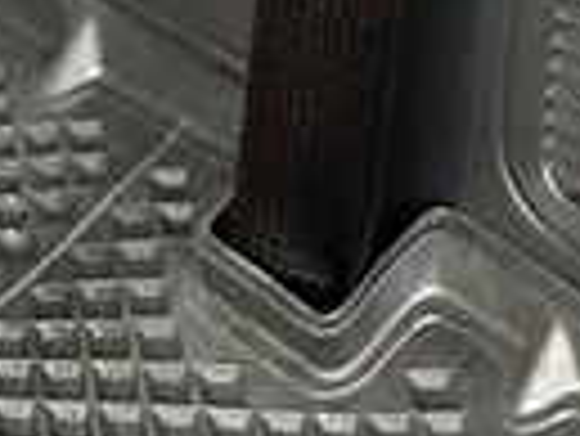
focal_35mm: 102
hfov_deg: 16.9
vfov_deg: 13.1
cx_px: 944
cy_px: -353
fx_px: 1711
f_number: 1.78
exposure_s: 1/40
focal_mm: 6.76
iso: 800
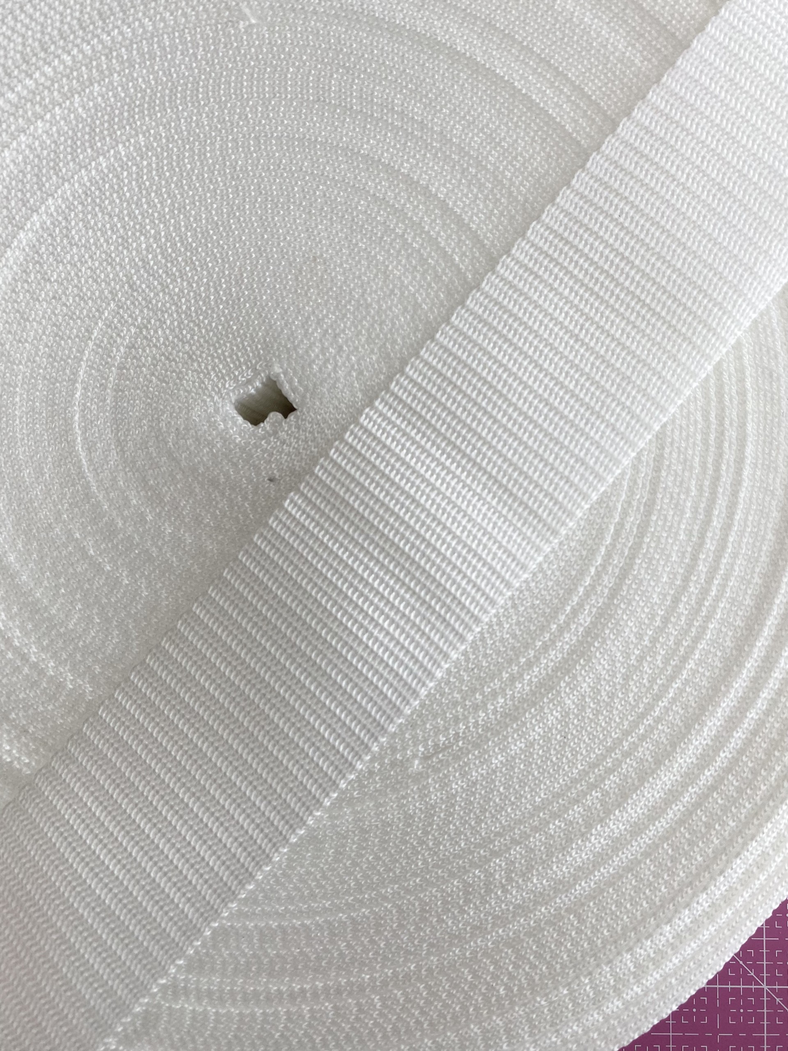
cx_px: 394
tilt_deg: -86.0
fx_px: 789
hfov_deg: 53.1
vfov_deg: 67.3
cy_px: 526
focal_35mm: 26
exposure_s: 1/251
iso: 32
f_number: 1.8
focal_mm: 4.25
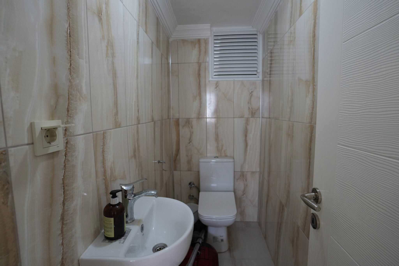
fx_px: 188
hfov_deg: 93.3
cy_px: 133
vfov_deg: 70.4
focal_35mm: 17
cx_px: 200
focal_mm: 17
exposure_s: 1/160
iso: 1250
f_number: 4
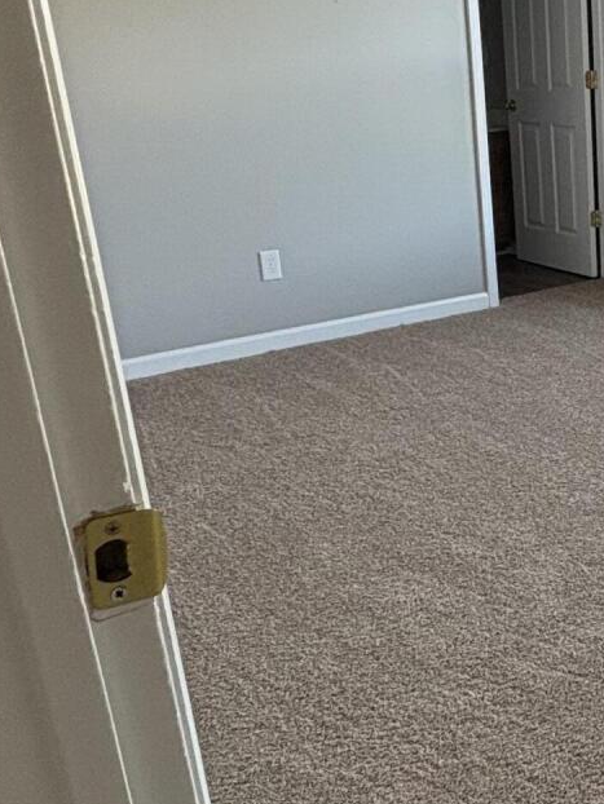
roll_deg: +0.2
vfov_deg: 42.1
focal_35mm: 45
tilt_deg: -17.8
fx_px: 1046
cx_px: 728
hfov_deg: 28.1
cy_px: 399
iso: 250
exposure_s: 1/60
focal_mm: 2.22
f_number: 2.2
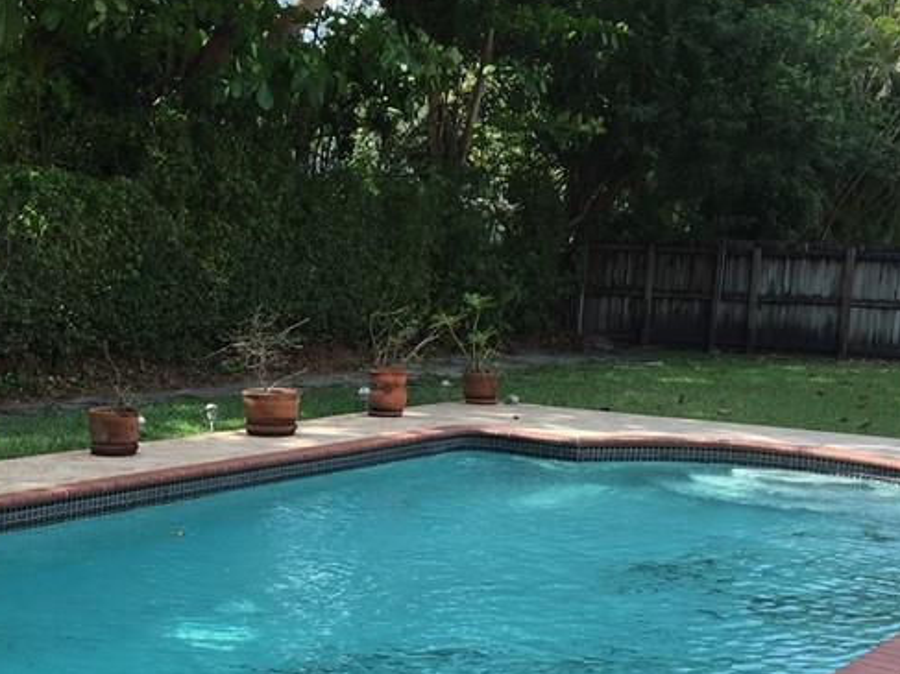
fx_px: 1586
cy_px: 595
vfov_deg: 23.4
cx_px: 244
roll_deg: -2.4
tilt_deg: -10.3
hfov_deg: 31.2
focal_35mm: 61
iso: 32
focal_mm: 4.15
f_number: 2.2
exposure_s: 1/648
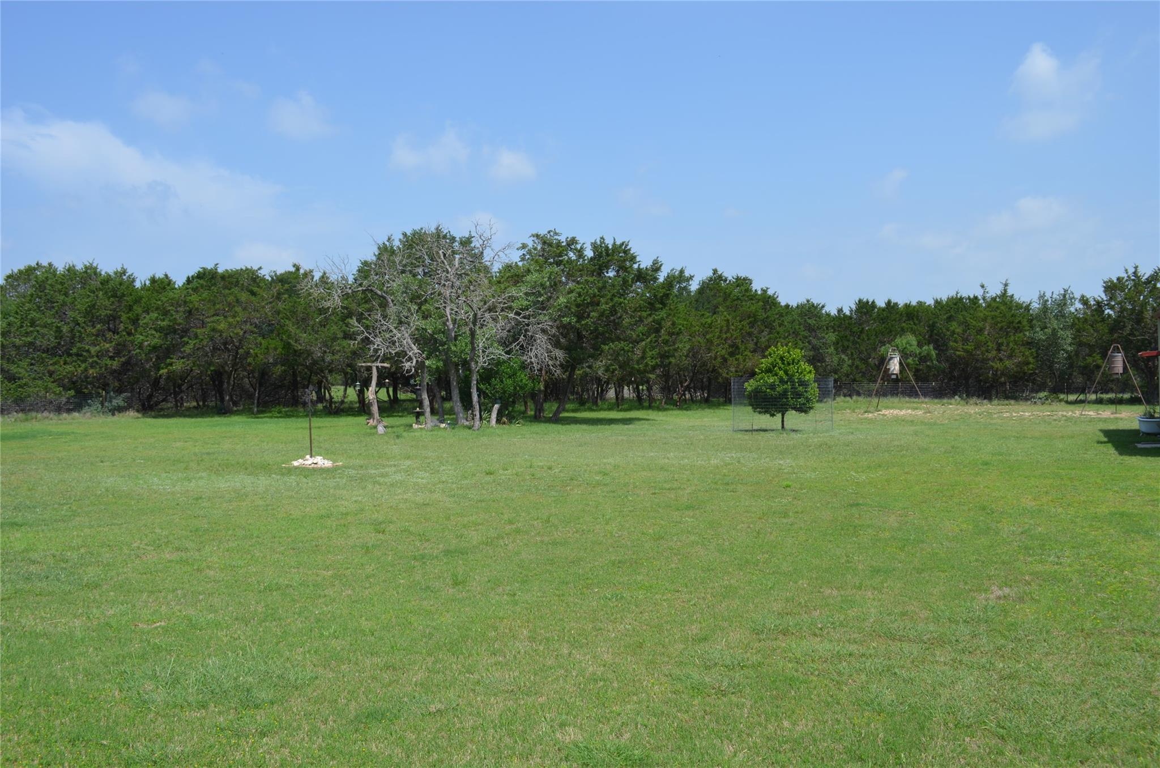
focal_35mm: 30
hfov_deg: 62.0
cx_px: 580
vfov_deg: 43.4
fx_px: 965
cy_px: 384
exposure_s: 1/250
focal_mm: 20
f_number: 8
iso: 100
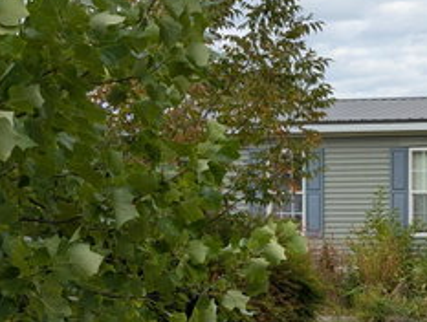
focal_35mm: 105
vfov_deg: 14.0
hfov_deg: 16.8
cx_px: 654
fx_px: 1299
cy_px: 280
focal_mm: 6.9
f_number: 1.68
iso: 21
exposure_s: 1/586
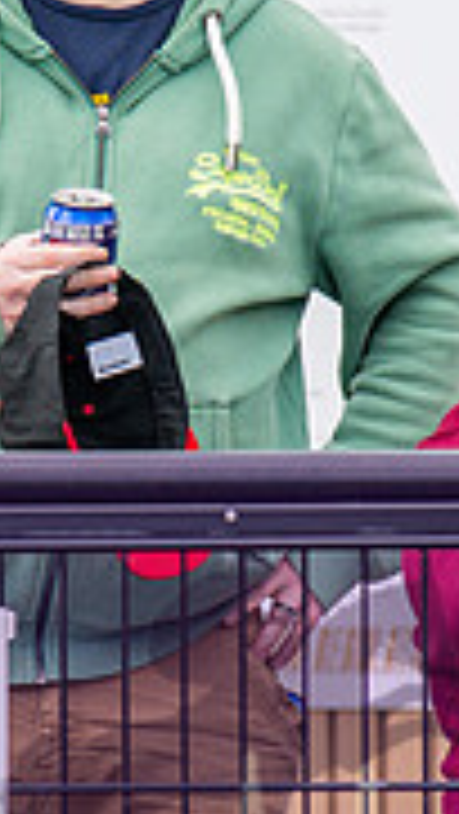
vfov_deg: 2.6
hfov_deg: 1.5
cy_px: 389
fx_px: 18020
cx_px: -3
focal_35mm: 834
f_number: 2.1
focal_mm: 135
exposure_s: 1/2000
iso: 100
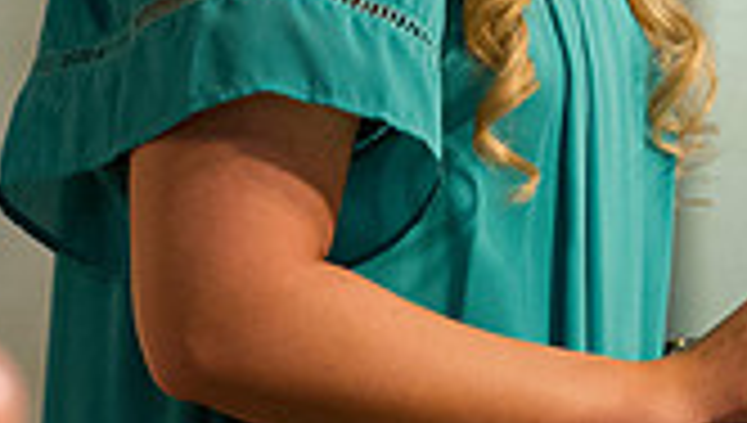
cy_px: -99
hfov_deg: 3.1
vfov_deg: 1.8
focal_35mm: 693
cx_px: 801
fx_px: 13749
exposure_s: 1/160
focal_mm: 190
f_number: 3.5
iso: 5000
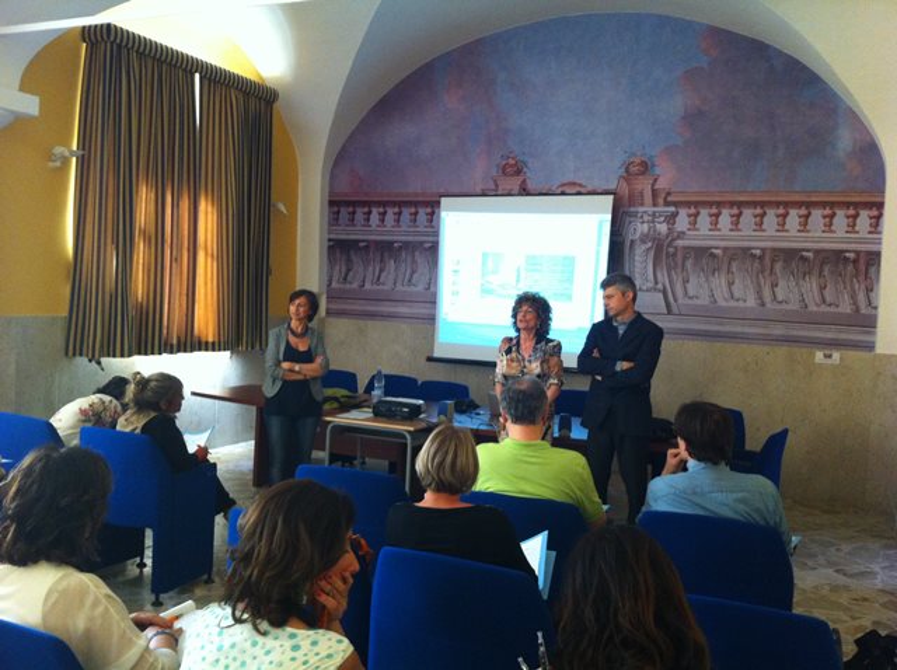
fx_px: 906
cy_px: 335
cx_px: 448
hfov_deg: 52.7
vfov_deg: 40.6
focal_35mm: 35
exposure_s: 1/17
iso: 250
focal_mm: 3.85
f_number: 2.8
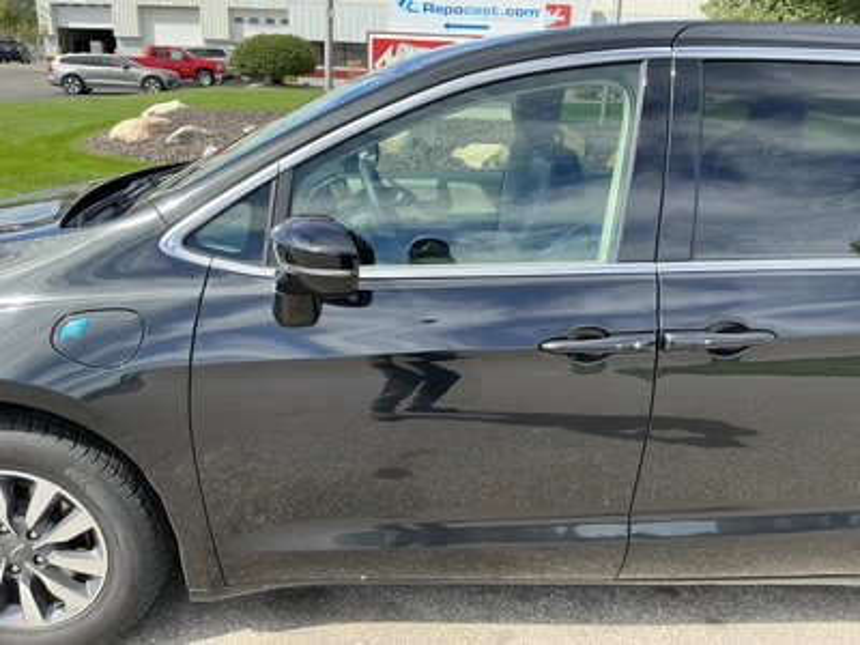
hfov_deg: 63.4
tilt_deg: -20.4
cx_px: 430
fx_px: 696
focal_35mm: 28
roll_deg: -1.9
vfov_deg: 49.7
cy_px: 322
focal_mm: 3
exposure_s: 1/551
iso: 25
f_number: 1.8
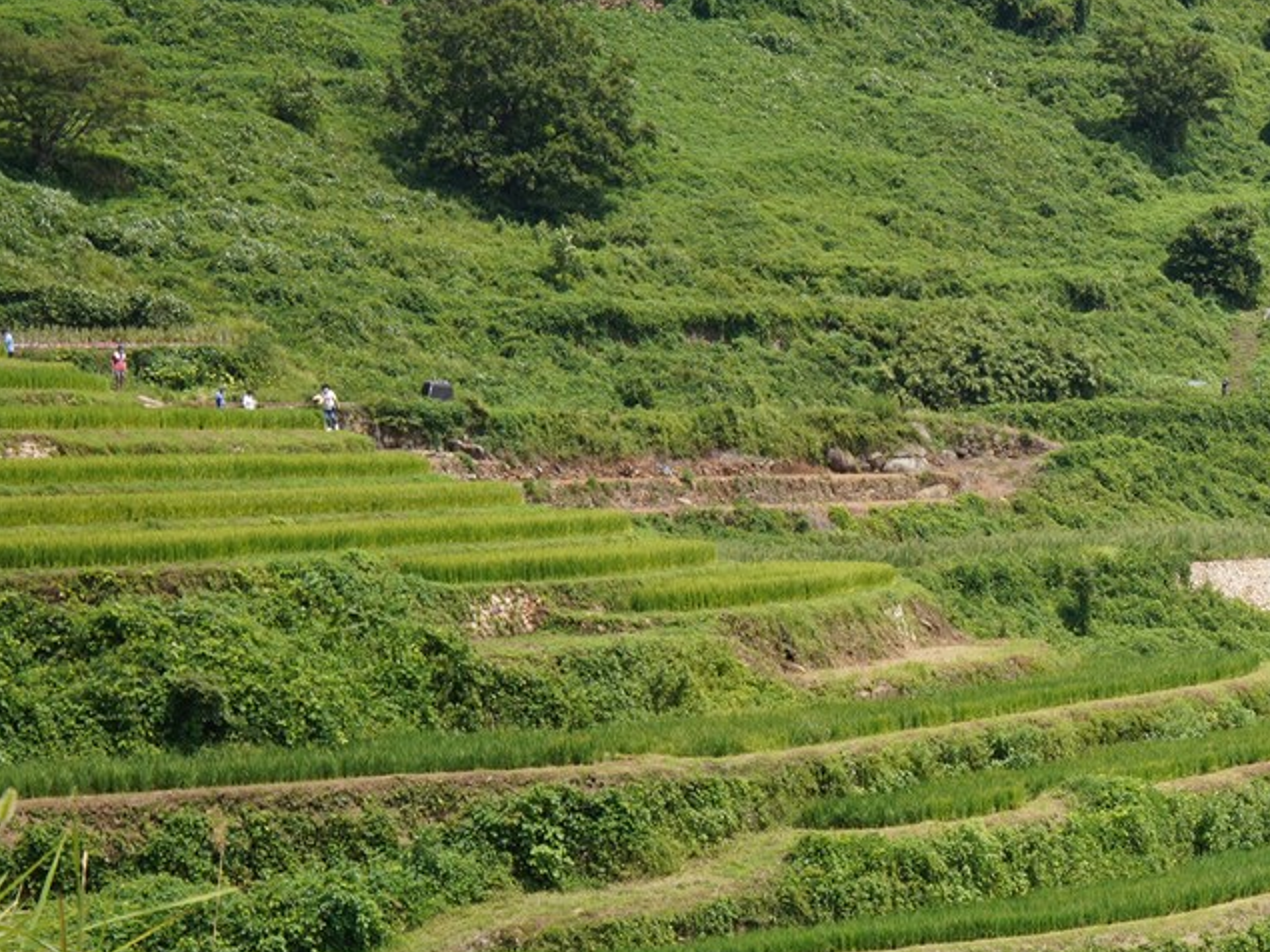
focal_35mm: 106
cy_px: 872
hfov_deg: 17.2
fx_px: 3888
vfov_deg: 13.8
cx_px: 1768
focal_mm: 35
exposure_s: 1/125
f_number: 10
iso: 100
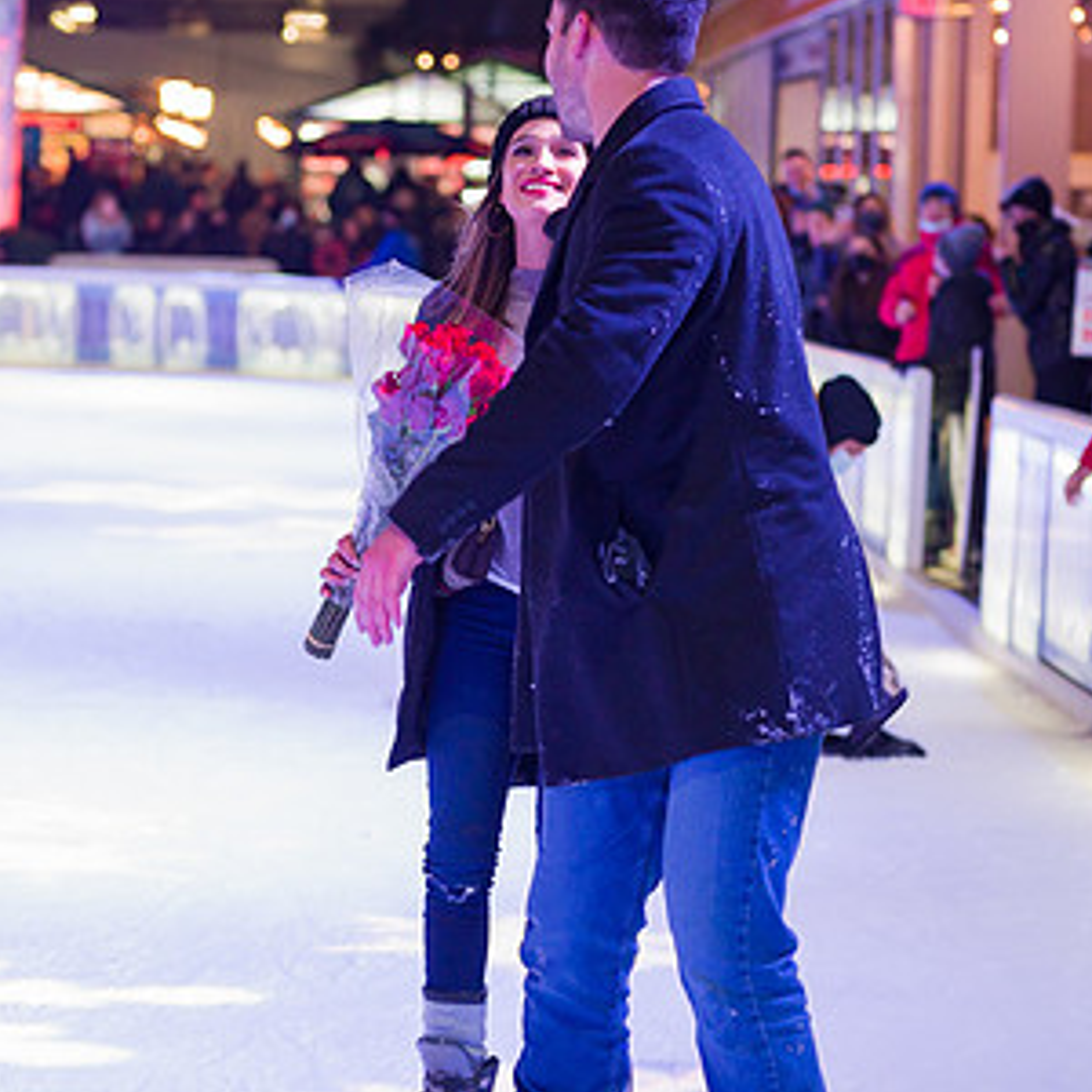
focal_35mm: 115
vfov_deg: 15.2
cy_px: 484
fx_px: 4104
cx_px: 466
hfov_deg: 15.1
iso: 2000
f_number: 3.2
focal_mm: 70
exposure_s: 1/200
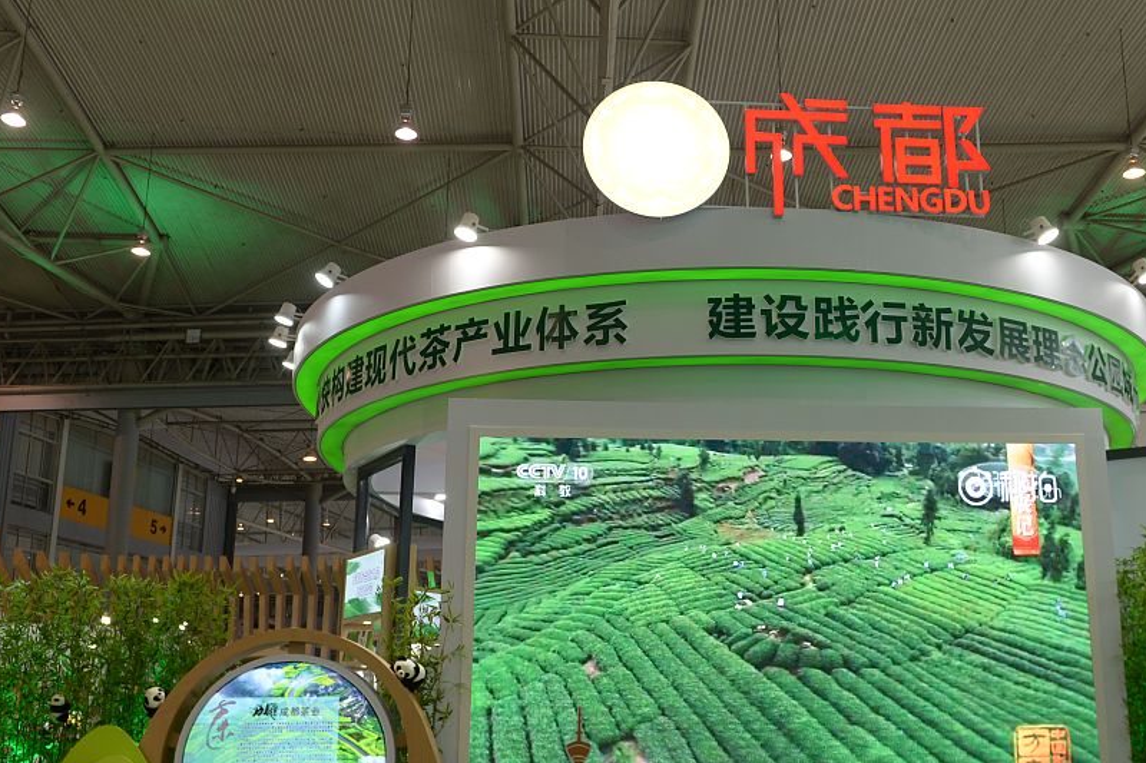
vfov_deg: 36.8
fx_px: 1146
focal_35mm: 36
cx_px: 660
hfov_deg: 52.9
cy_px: 430
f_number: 5.6
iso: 560
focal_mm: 24
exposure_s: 1/125
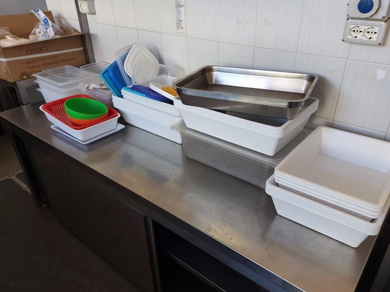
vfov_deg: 53.0
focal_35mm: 26
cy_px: 152
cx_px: 207
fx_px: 293
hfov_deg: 67.3
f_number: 1.8
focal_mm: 5.23
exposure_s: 1/33
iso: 200
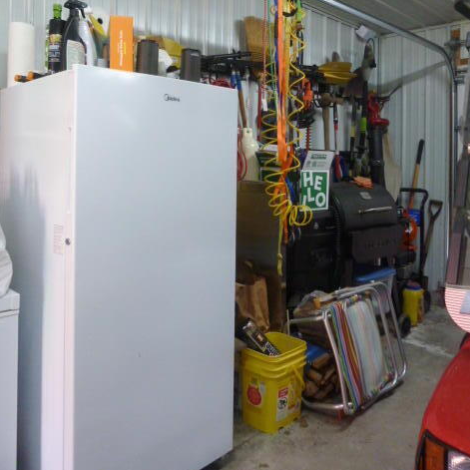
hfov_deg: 54.0
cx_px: 237
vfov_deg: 53.0
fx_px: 461
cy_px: 158
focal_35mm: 30
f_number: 3.3
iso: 400
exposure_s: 1/30
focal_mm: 4.1
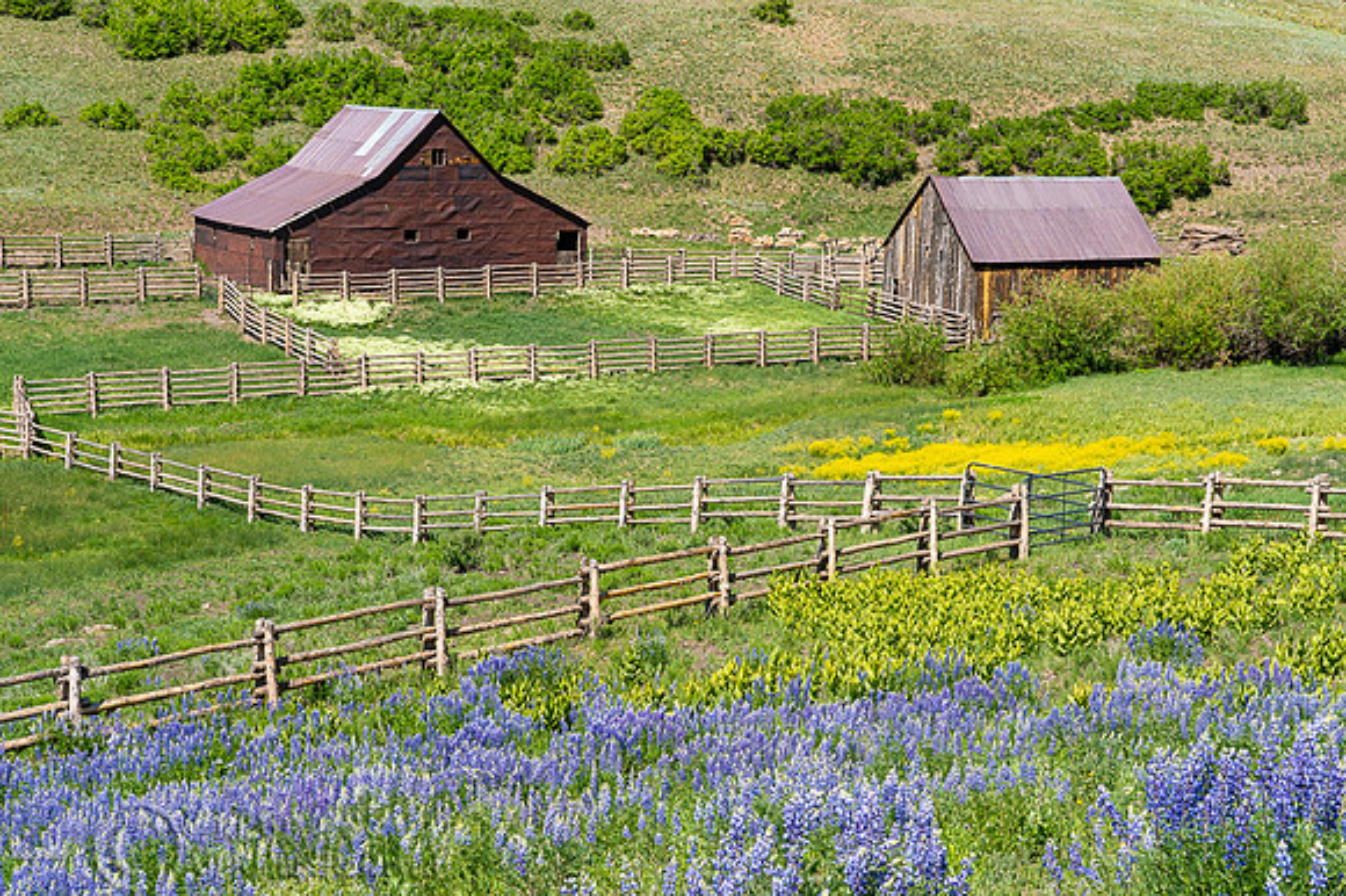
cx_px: 653
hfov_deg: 34.7
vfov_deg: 23.5
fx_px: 2156
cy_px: 434
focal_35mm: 58
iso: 200
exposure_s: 1/125
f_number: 16
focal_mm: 56
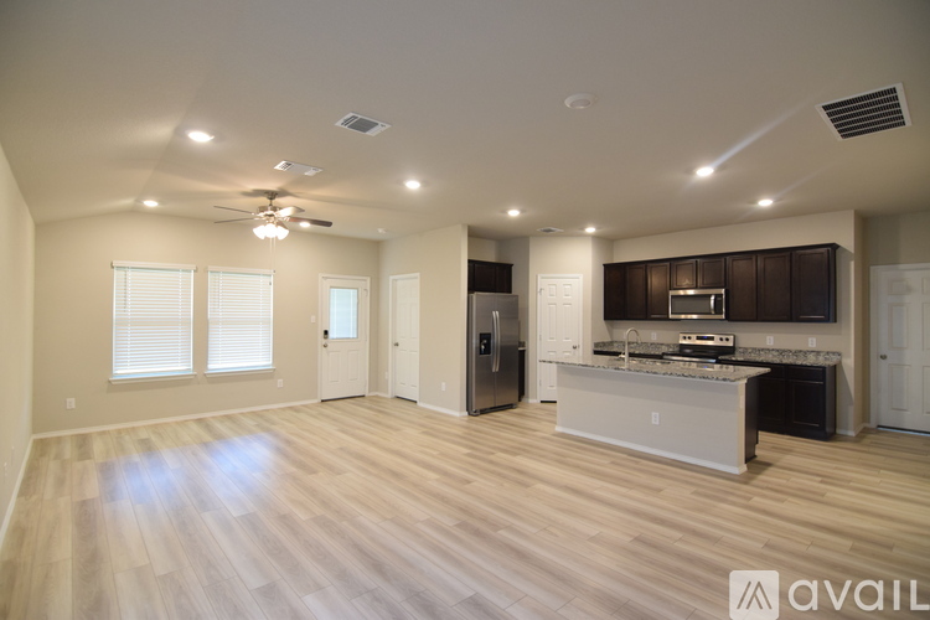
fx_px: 426
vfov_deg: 72.1
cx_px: 465
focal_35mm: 16
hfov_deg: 95.0
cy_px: 310
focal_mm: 11
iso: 800
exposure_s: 1/50
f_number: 4
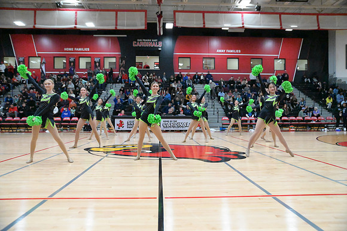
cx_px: 174
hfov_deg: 60.3
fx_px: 299
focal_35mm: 31
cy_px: 116
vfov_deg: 42.3
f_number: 2.8
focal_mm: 31
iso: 51200
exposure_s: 1/8000
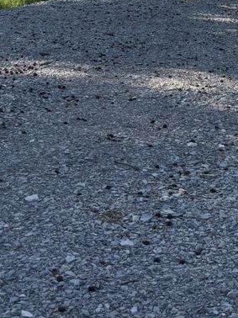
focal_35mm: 94
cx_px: 201
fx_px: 863
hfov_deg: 15.6
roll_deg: -2.0
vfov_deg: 18.8
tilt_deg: -2.3
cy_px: -133
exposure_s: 1/1949
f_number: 1.6
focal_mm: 5.96
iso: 50
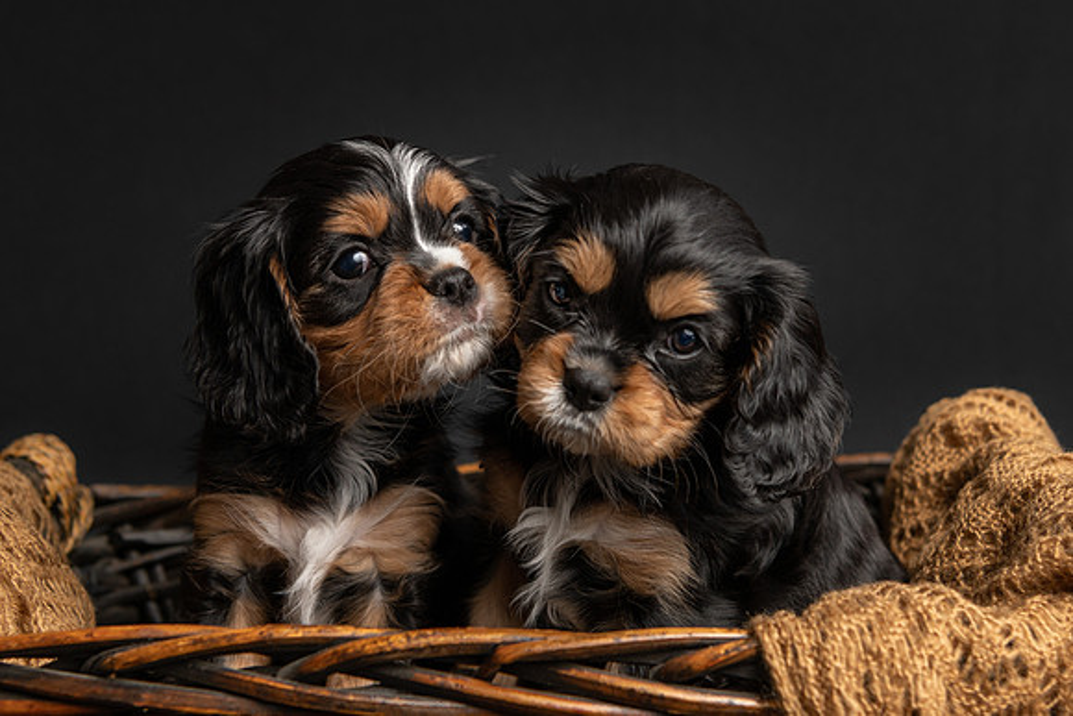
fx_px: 1925
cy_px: 311
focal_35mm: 65
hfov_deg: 31.1
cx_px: 606
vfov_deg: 21.1
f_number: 5
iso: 100
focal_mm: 50
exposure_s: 1/250
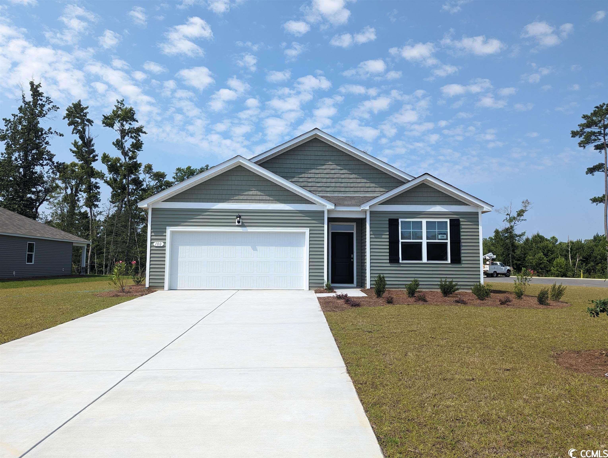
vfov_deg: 56.9
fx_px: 422
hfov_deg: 71.5
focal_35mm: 24
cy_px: 229
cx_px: 304
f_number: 1.85
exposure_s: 1/2632
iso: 66
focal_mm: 6.81
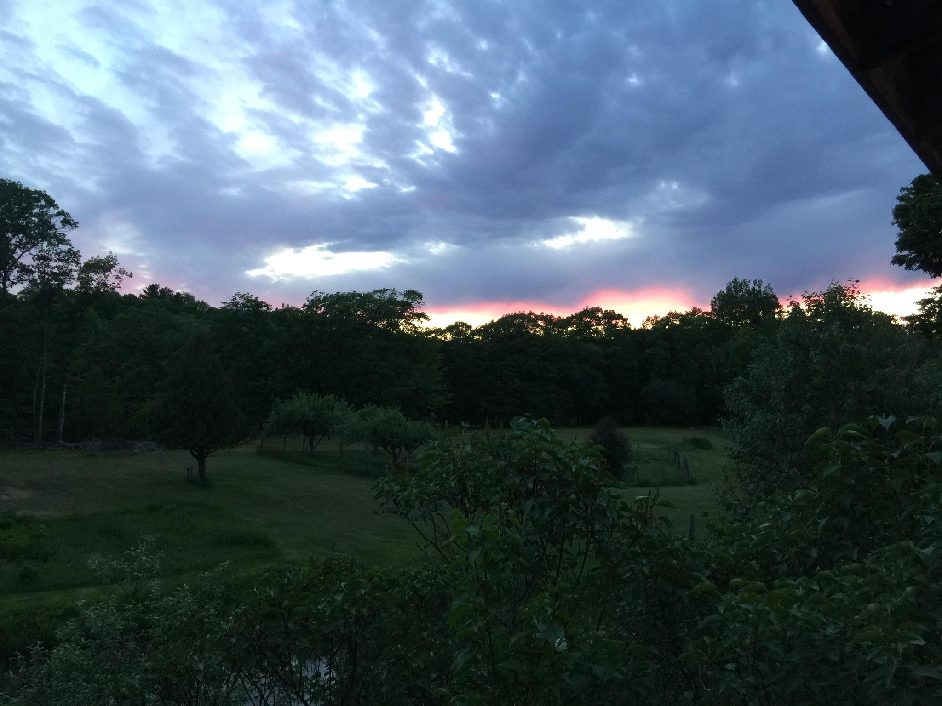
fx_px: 789
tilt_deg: +1.4
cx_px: 471
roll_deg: -2.8
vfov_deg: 48.2
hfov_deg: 61.7
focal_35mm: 29
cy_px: 353
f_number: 2.2
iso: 64
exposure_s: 1/15
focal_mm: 4.15
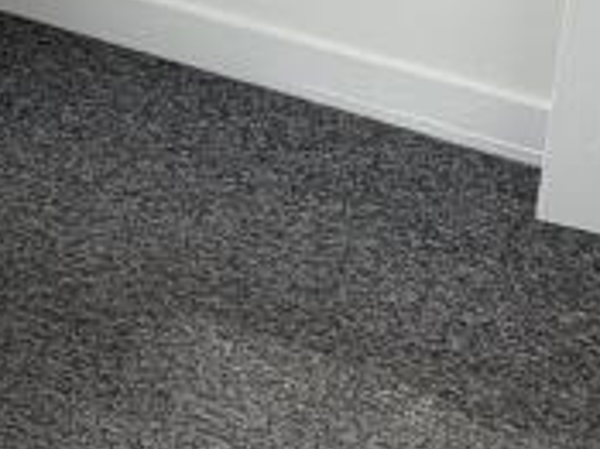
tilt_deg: -13.2
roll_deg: -0.3
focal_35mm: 82
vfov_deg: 16.2
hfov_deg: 22.2
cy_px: -247
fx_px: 1420
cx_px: -106
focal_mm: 2.22
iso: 50
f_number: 2.2
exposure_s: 1/228
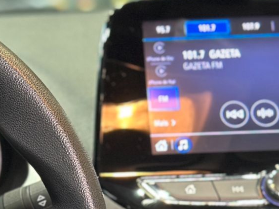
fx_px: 1314
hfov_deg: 11.4
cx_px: -193
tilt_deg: -14.2
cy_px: 281
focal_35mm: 163
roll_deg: +1.6
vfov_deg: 8.9
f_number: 1.78
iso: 400
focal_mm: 6.86
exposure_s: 1/40
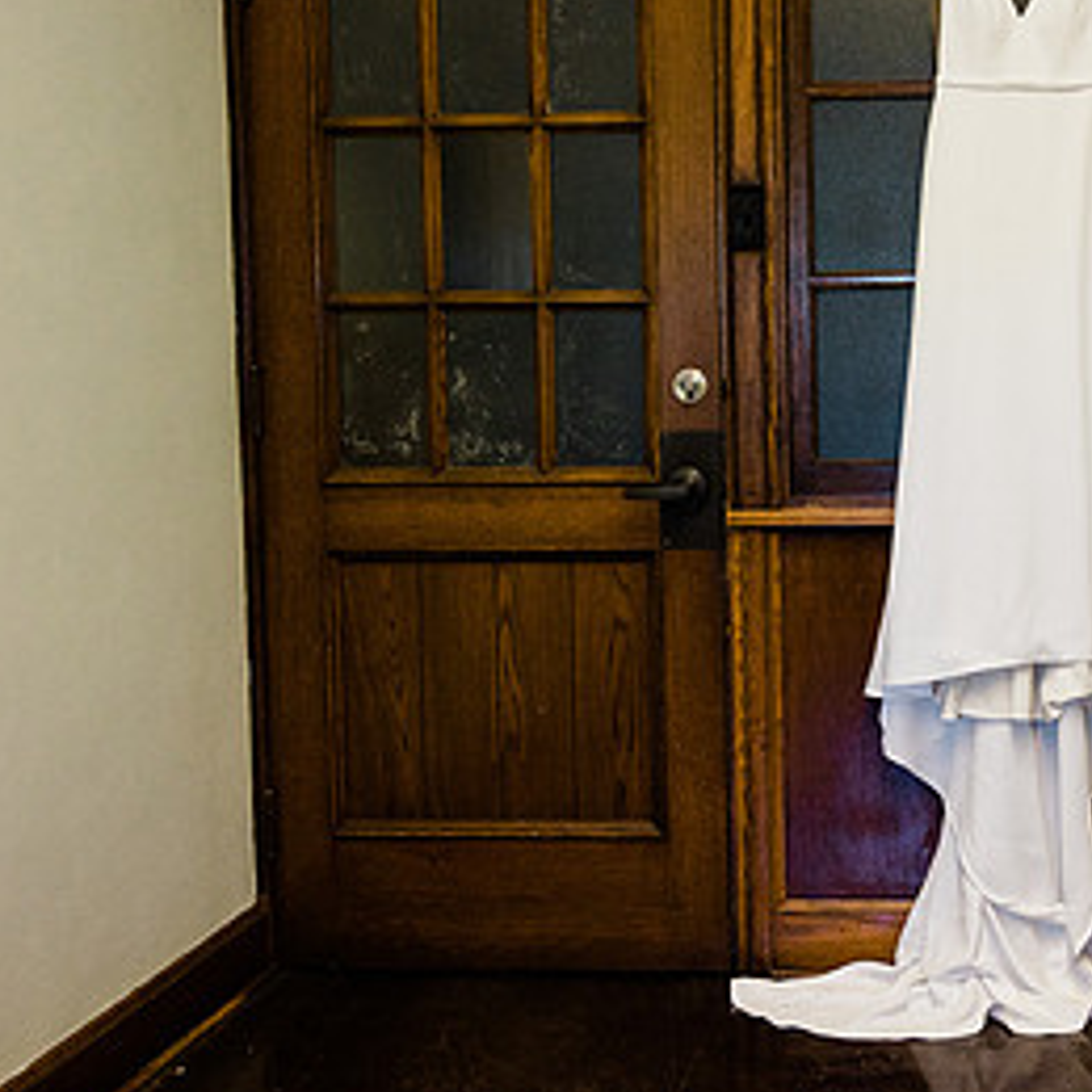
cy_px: 454
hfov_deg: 30.5
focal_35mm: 54
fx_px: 1927
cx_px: 937
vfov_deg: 31.6
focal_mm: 28.5
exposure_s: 1/250
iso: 1600
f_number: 4
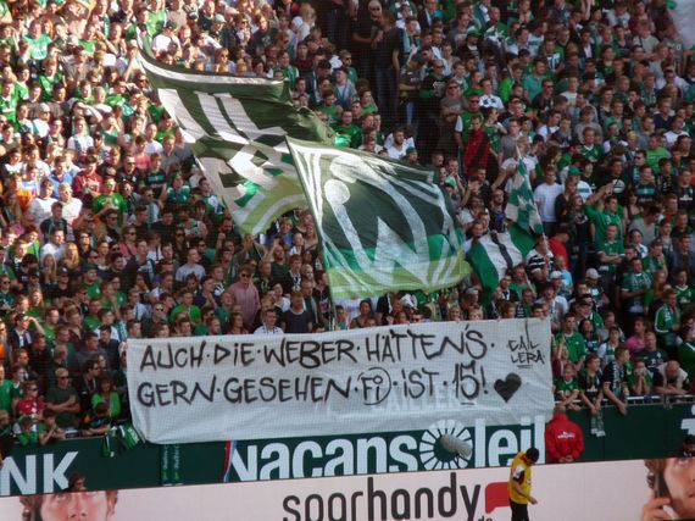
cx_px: 348
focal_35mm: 486
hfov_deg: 4.1
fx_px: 9754
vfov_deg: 3.1
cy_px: 260
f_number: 4.4
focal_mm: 86.4
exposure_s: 1/320
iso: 200
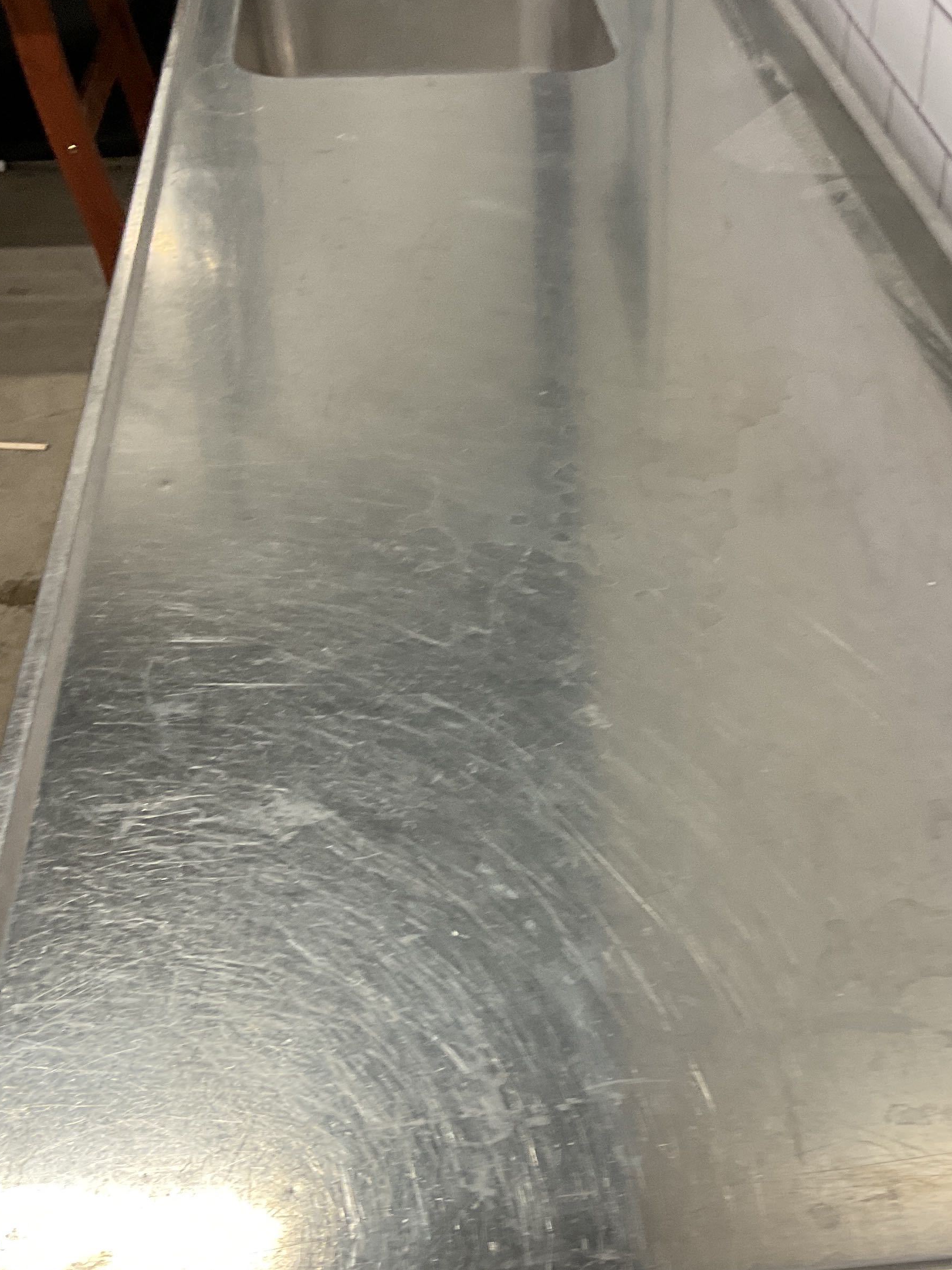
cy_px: 660
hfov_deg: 29.5
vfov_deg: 38.9
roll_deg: -2.2
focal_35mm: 49
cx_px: 602
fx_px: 1797
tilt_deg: -34.6
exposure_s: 1/50
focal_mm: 3
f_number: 1.8
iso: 64
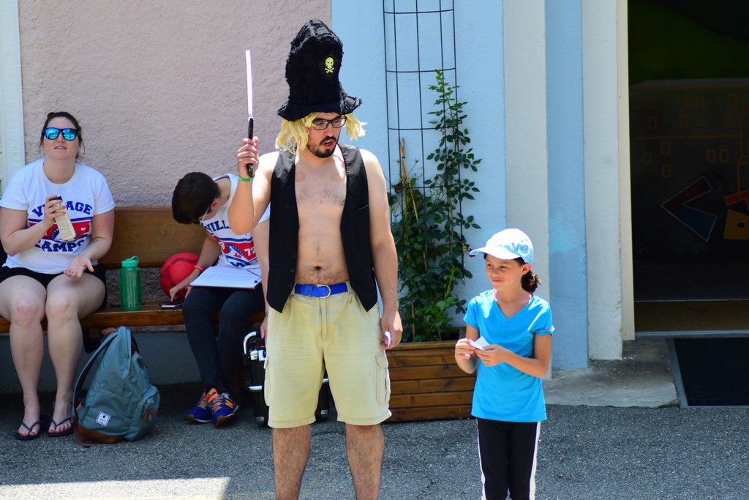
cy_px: 250
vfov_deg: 6.8
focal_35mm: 202
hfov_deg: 10.2
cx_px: 374
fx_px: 4213
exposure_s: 1/1000
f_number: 4.2
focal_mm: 135
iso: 450
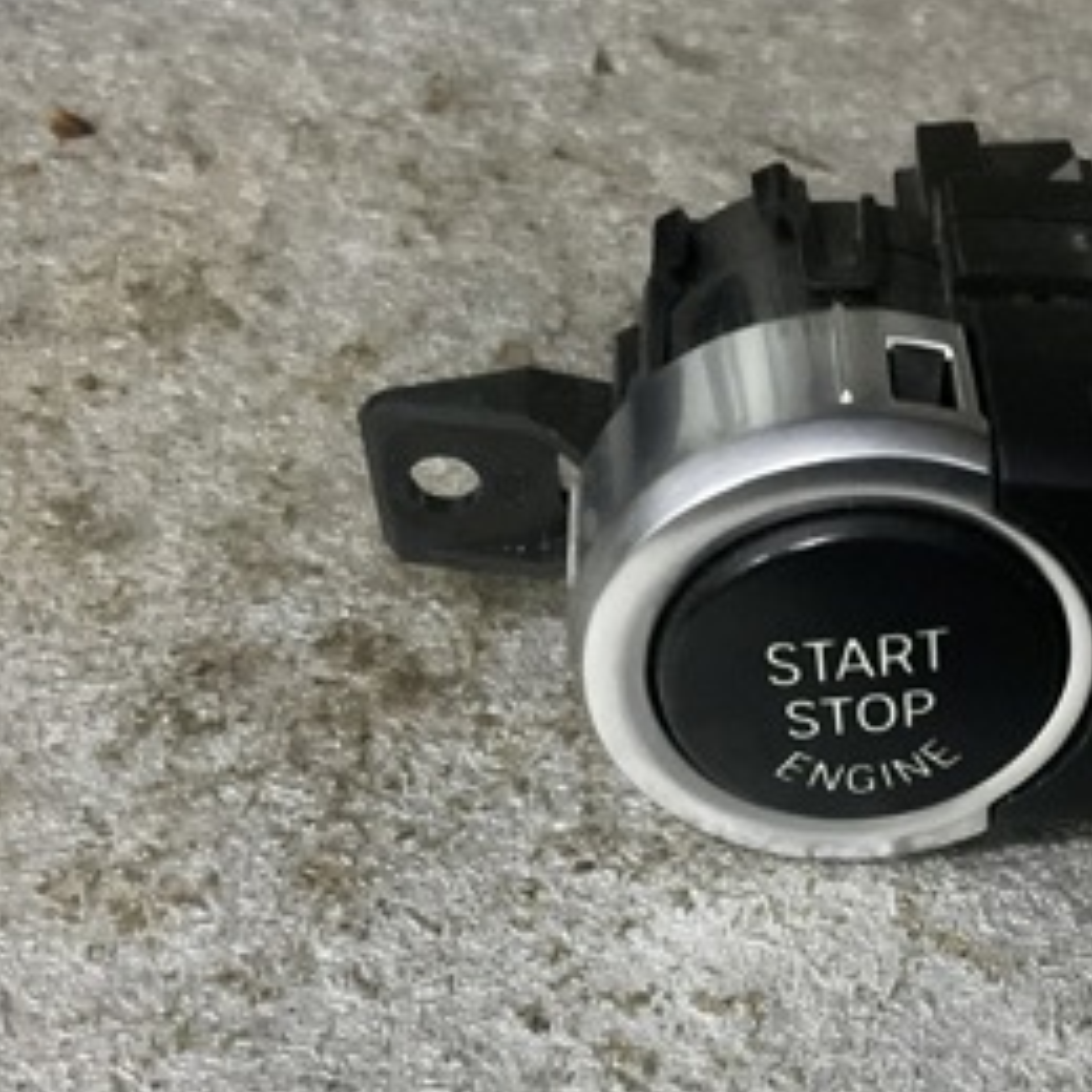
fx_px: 2248
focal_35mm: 63
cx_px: 899
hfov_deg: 26.7
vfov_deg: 27.2
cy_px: 647
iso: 500
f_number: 1.8
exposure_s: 1/20
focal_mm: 3
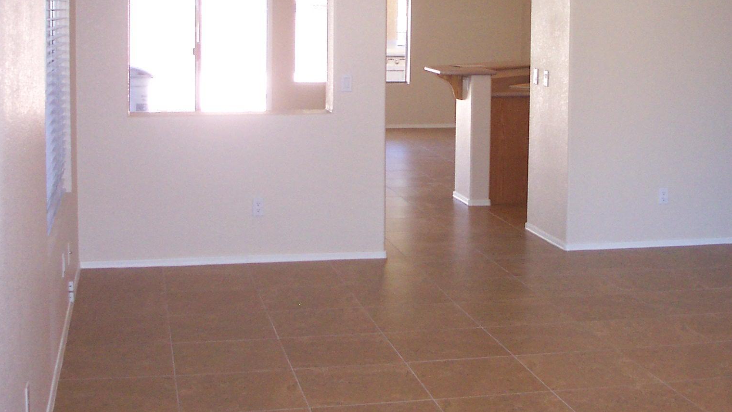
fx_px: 1145
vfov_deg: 20.1
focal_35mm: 59
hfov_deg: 35.4
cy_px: 75
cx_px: 418
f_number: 2.8
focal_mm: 7.5
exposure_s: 1/45
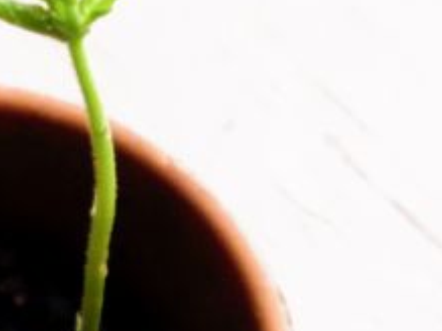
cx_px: 44
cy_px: 143
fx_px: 2323
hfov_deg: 10.8
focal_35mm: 182
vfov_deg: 8.2
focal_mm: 15
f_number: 4.5
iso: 3200
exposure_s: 1/80
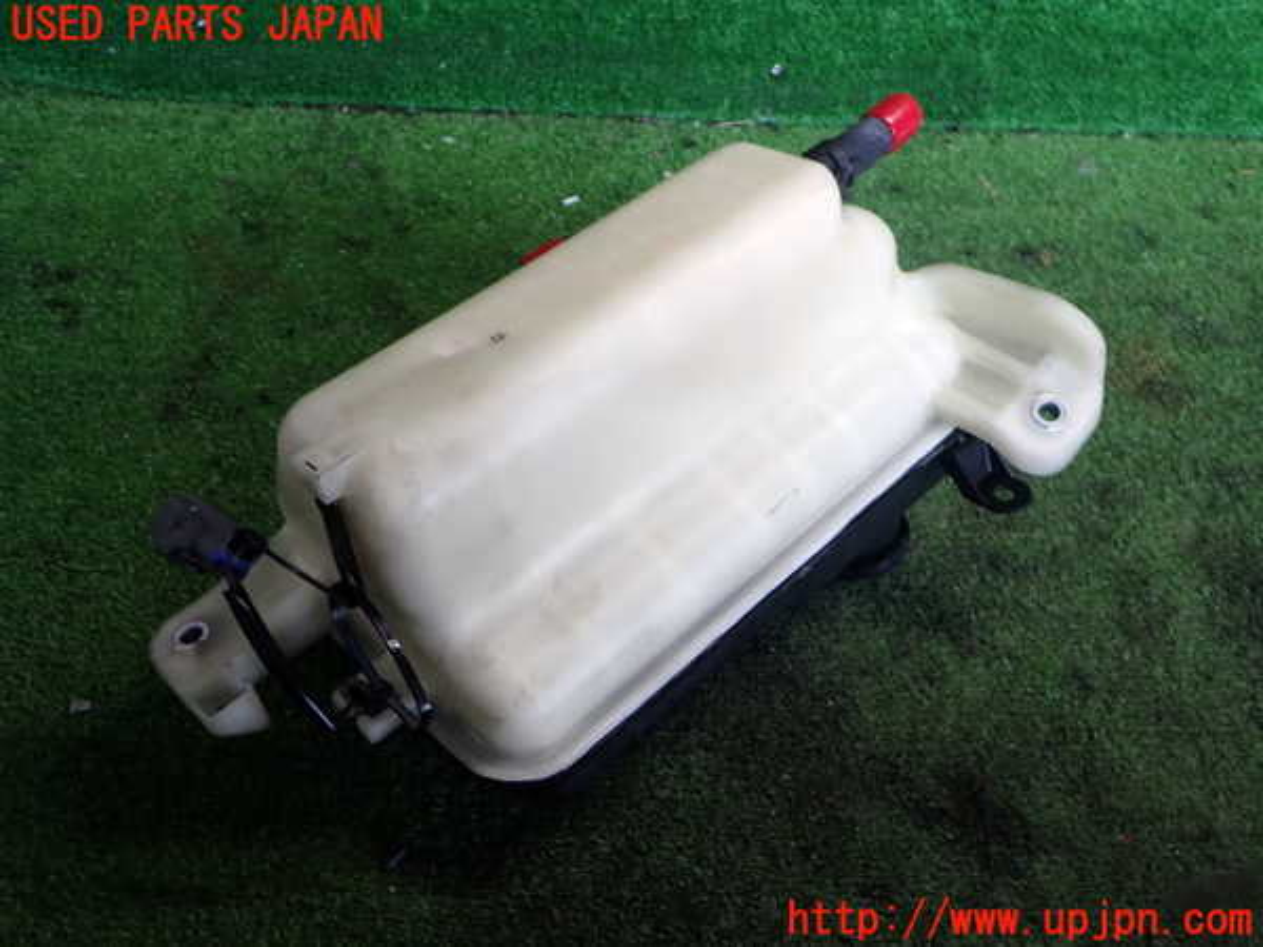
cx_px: 632
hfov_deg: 60.0
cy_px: 474
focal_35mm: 30
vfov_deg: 46.8
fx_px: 1095
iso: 200
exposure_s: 1/50
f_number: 2.3
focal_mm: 5.4
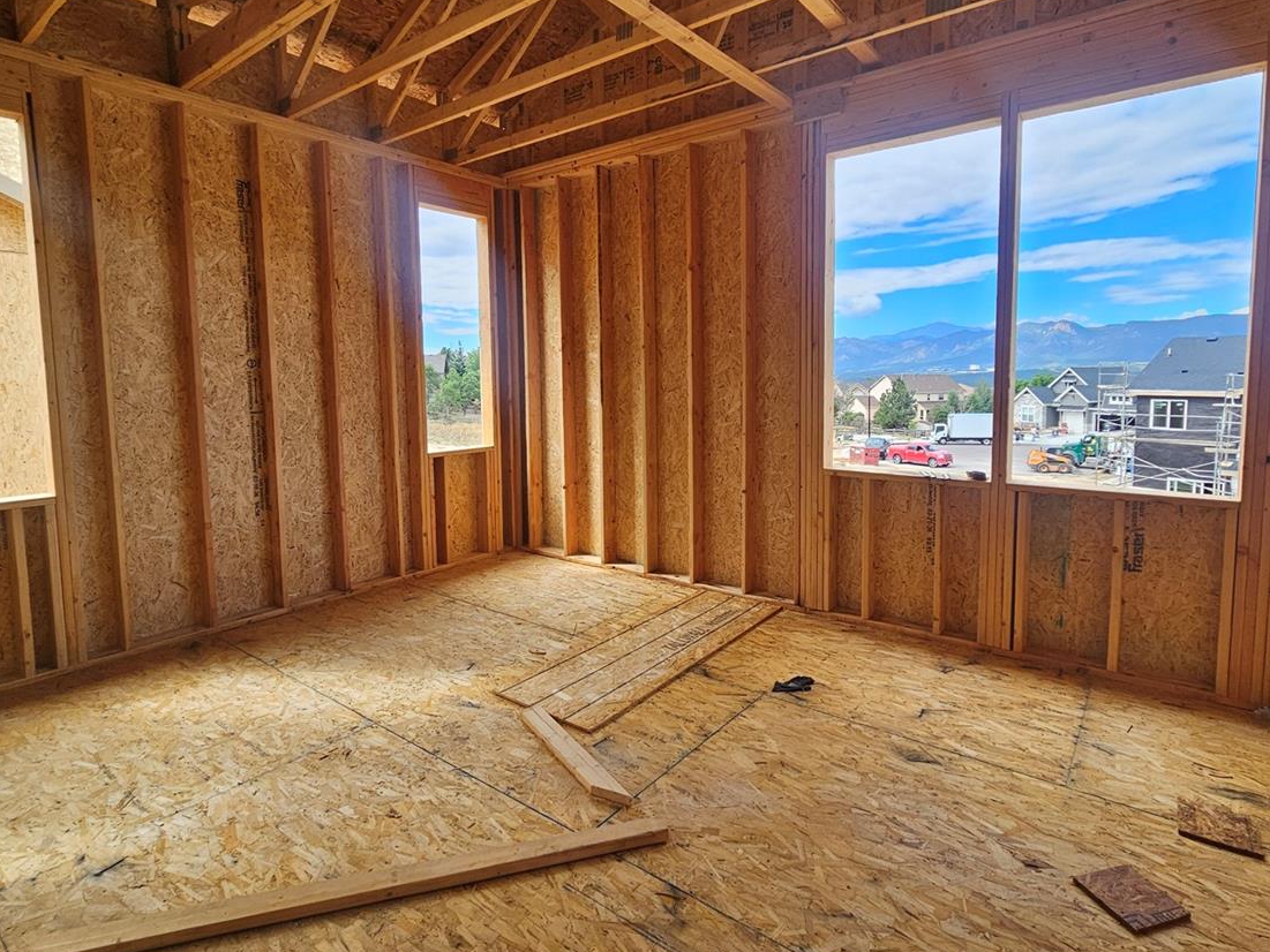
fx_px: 624
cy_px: 425
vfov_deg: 74.5
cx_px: 653
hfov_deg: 91.0
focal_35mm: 17
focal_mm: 2.2
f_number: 2.2
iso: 50
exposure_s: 1/380
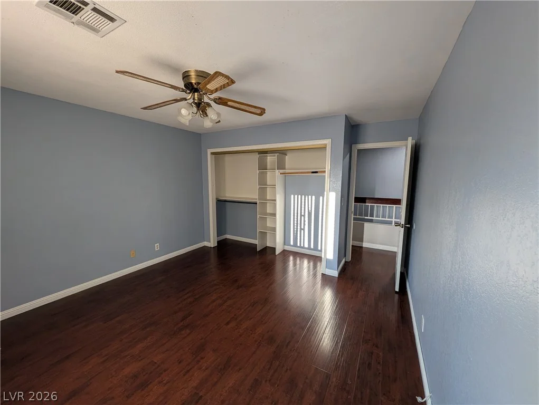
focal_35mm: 12
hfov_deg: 110.5
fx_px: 187
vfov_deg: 94.6
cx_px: 270
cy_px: 202
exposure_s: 1/79.7
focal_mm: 2.02
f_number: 1.7
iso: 111
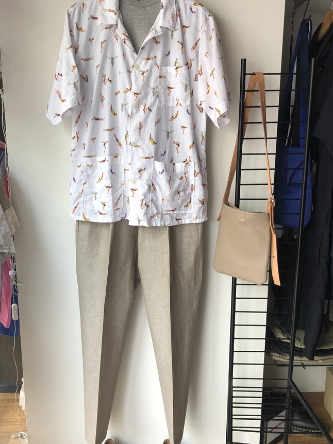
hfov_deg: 36.7
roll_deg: +0.0
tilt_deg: -13.3
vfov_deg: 47.9
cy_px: 217
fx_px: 500
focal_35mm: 39
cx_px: 145
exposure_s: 1/40
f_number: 1.8
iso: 20
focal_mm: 4
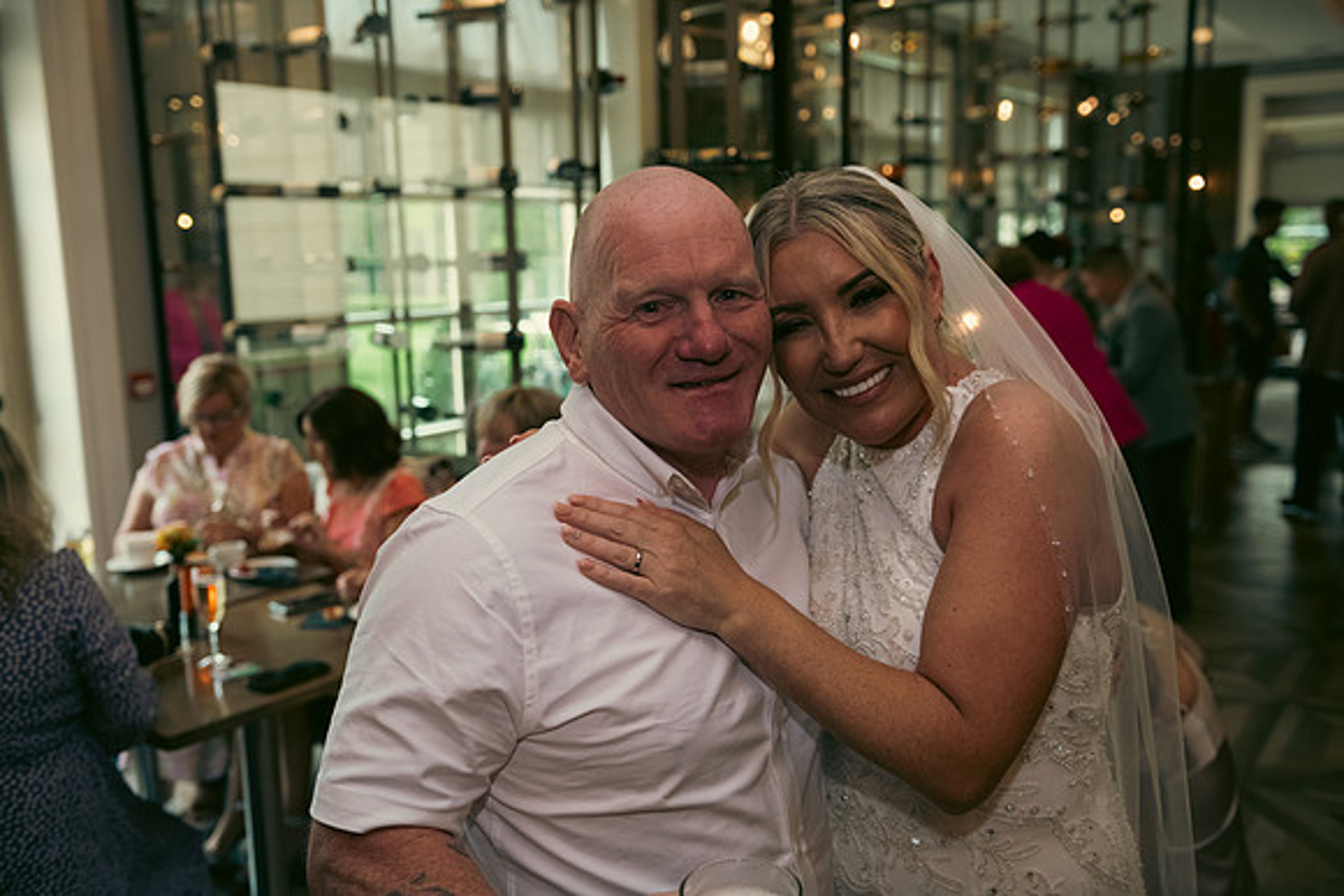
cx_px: 672
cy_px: 448
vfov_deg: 41.1
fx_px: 1195
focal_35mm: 32
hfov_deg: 58.7
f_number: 3.5
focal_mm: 32
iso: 800
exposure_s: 1/160
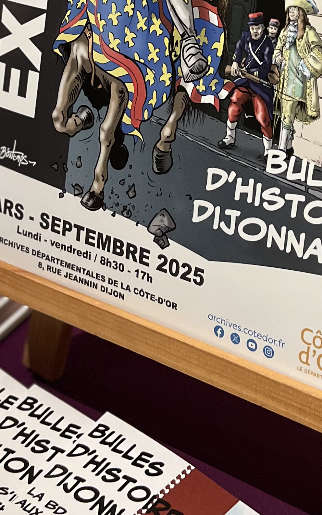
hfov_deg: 18.3
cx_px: 287
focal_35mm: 70
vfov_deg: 27.0
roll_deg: +3.4
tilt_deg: -20.2
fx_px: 983
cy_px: -50
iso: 250
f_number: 1.6
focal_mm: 5.1
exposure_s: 1/60
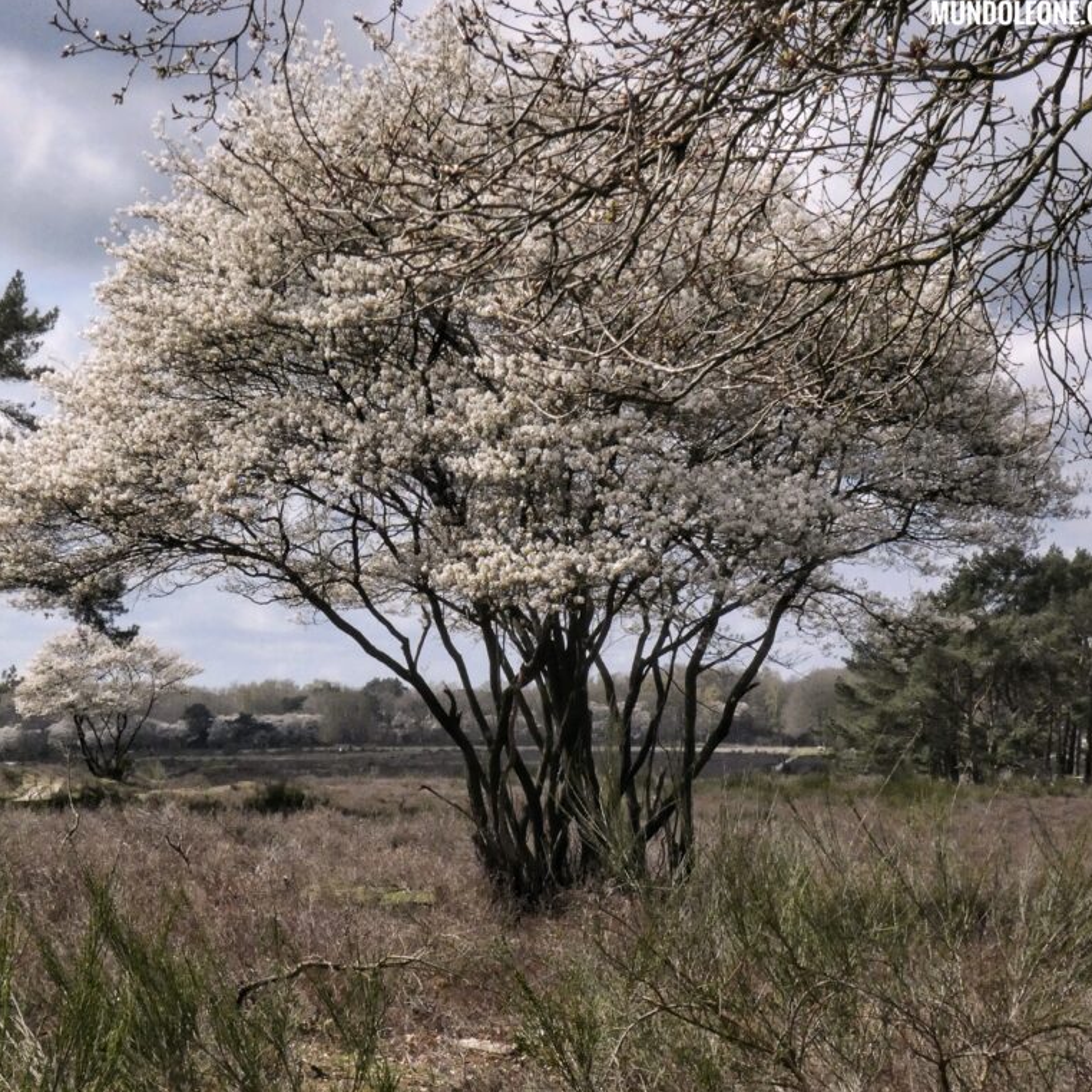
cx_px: 410
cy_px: 545
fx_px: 3605
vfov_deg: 17.2
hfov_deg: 17.2
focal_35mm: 101
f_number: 8
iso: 800
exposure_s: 1/1600
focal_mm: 15.2
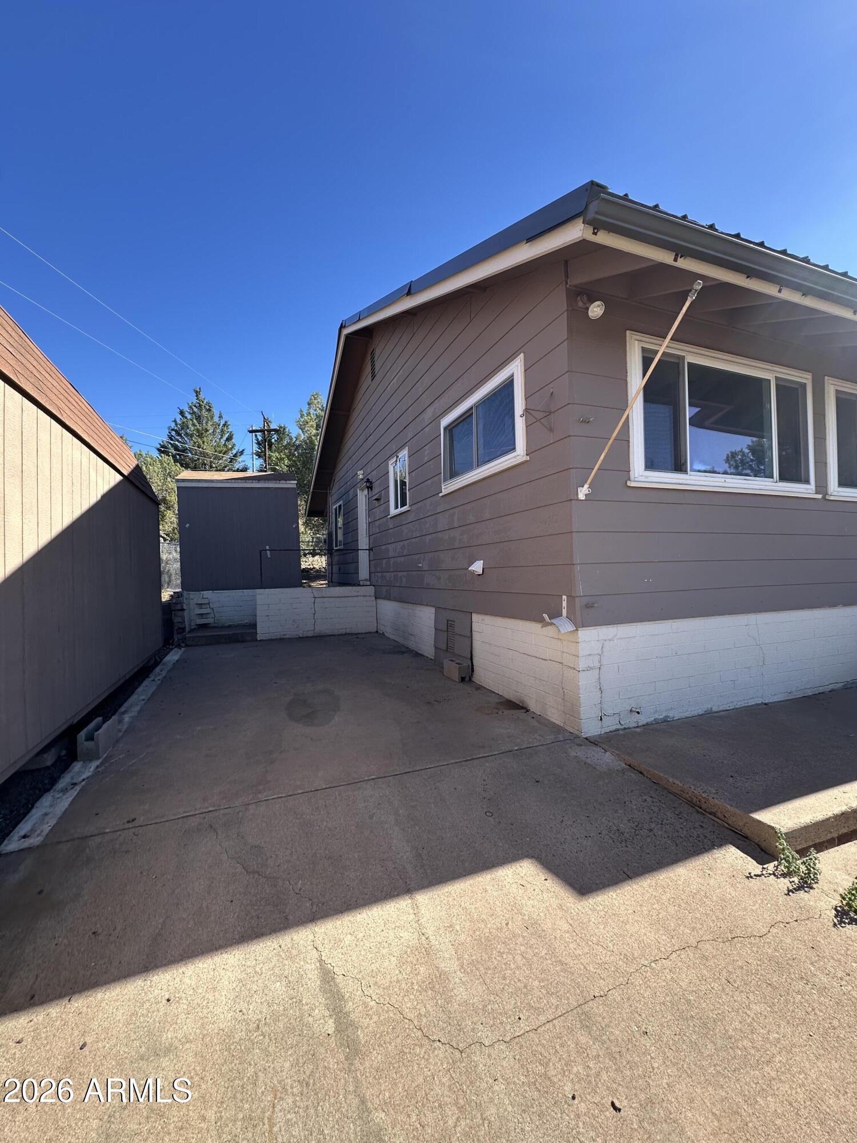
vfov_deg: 102.1
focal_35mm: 14
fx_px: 462
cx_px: 428
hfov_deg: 85.7
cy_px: 572
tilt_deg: +0.3
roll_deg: +1.1
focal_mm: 2.22
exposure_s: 1/469
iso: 40
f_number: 2.2
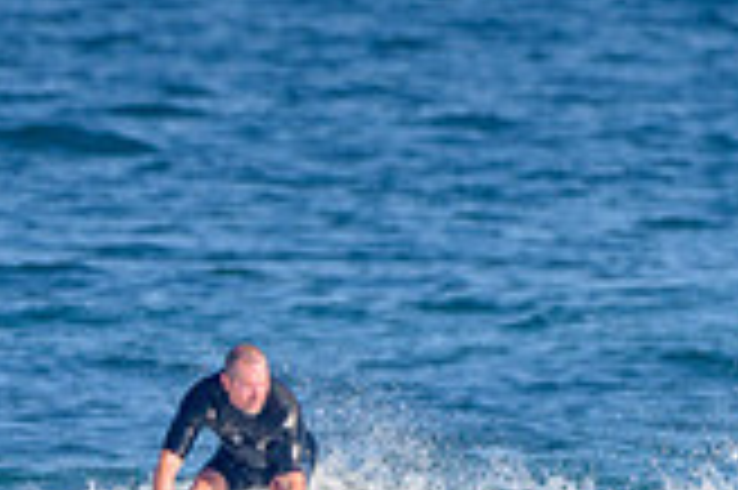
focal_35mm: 2169
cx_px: 267
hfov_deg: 1.0
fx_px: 44419
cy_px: 619
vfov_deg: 0.6
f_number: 5.6
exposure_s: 1/2000
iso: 125
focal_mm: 500
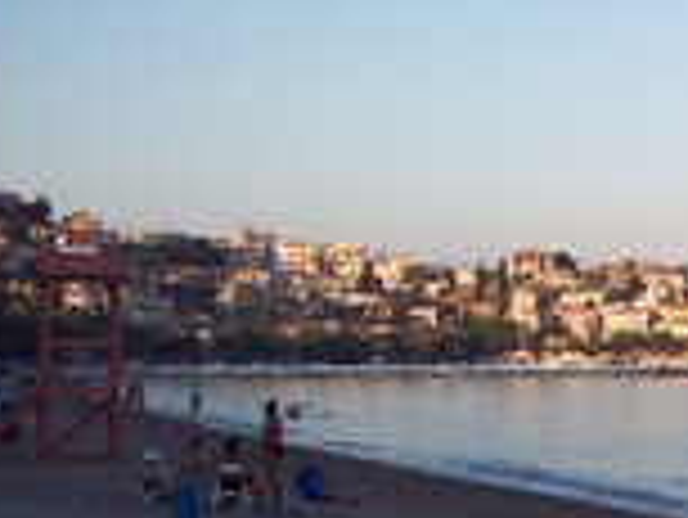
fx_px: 1770
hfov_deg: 21.0
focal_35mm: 89
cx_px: 751
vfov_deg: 16.6
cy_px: 331
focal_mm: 8
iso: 100
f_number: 3.4
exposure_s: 1/250
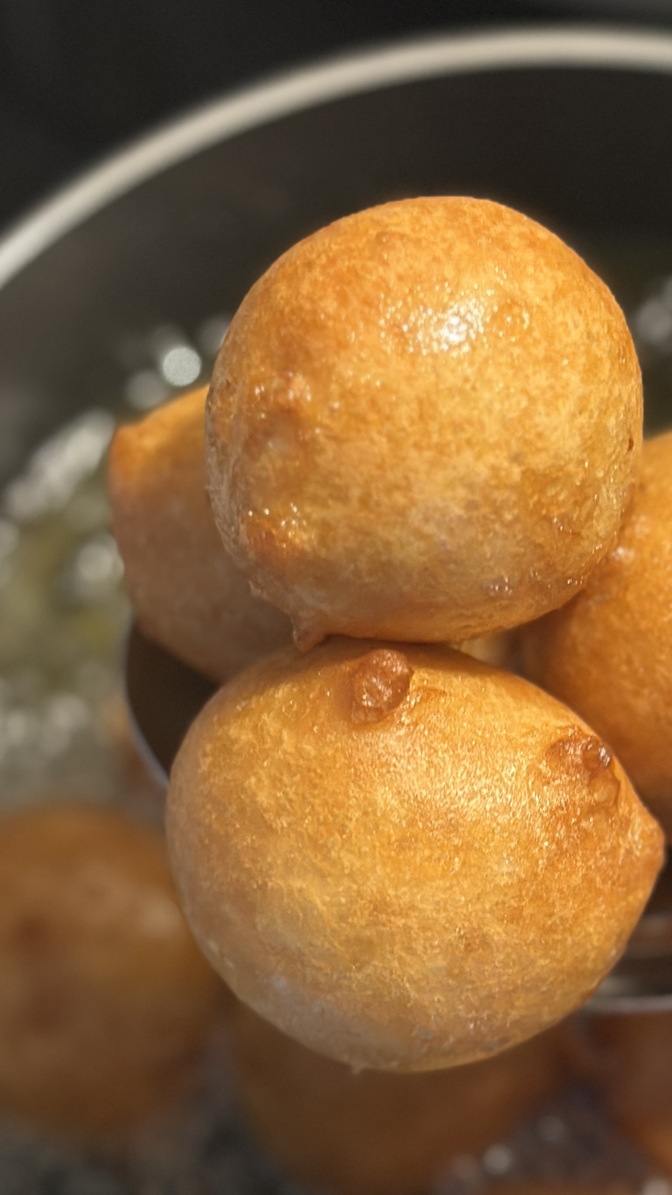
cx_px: 576
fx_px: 3010
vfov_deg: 22.5
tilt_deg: -64.4
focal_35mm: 95
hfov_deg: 12.7
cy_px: 597
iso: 250
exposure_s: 1/40
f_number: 1.78
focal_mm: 6.86
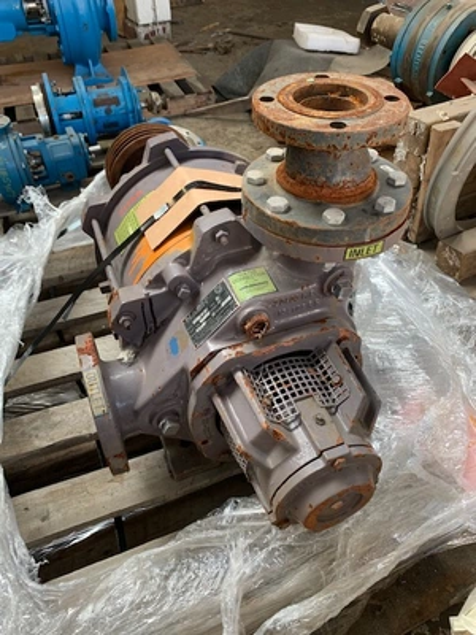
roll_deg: +0.6
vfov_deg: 67.3
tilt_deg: -44.7
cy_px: 318
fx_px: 477
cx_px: 238
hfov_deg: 53.1
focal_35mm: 26
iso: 100
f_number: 1.8
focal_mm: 4.25
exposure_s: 1/61
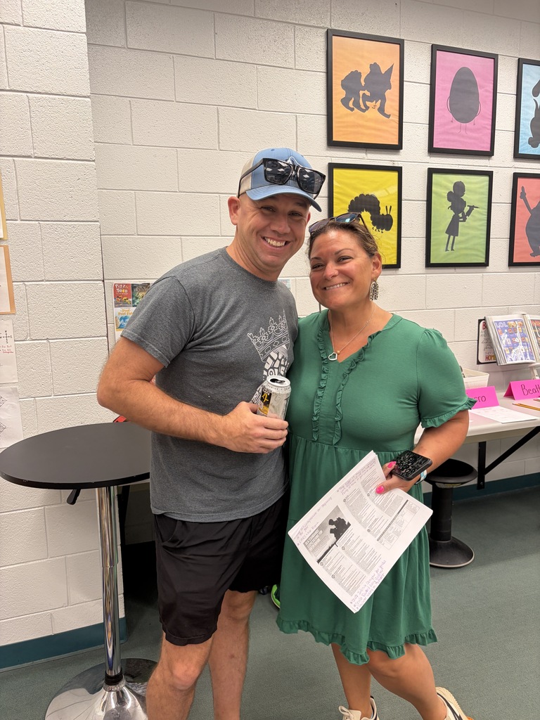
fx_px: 541
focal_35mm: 26
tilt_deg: -9.0
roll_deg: +1.3
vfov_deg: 67.3
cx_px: 270
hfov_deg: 53.1
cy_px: 360
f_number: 1.6
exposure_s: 1/60
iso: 80
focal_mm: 5.96
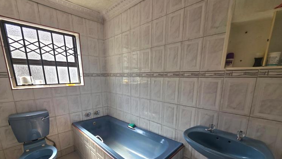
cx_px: 139
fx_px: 112
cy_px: 103
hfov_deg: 103.0
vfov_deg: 69.0
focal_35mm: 15
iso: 32
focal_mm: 2.2
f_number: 1.9
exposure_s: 1/101
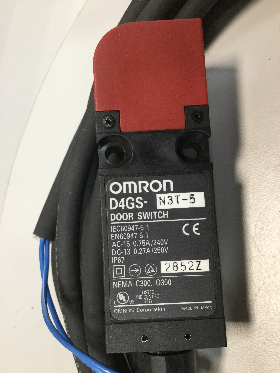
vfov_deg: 58.4
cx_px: 140
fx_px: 334
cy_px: 186
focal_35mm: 31
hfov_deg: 45.4
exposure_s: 1/30
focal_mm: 3.3
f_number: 2.4
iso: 64
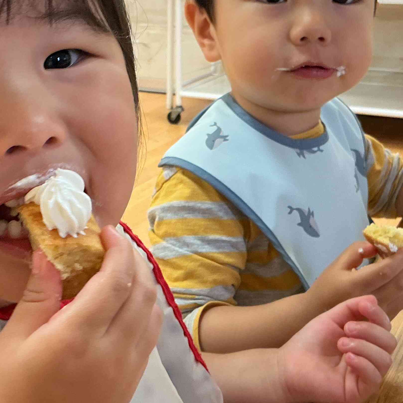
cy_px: 169
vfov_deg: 26.9
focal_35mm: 64
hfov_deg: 26.8
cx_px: 163
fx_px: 843
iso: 125
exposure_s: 1/50
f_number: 1.8
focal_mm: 3
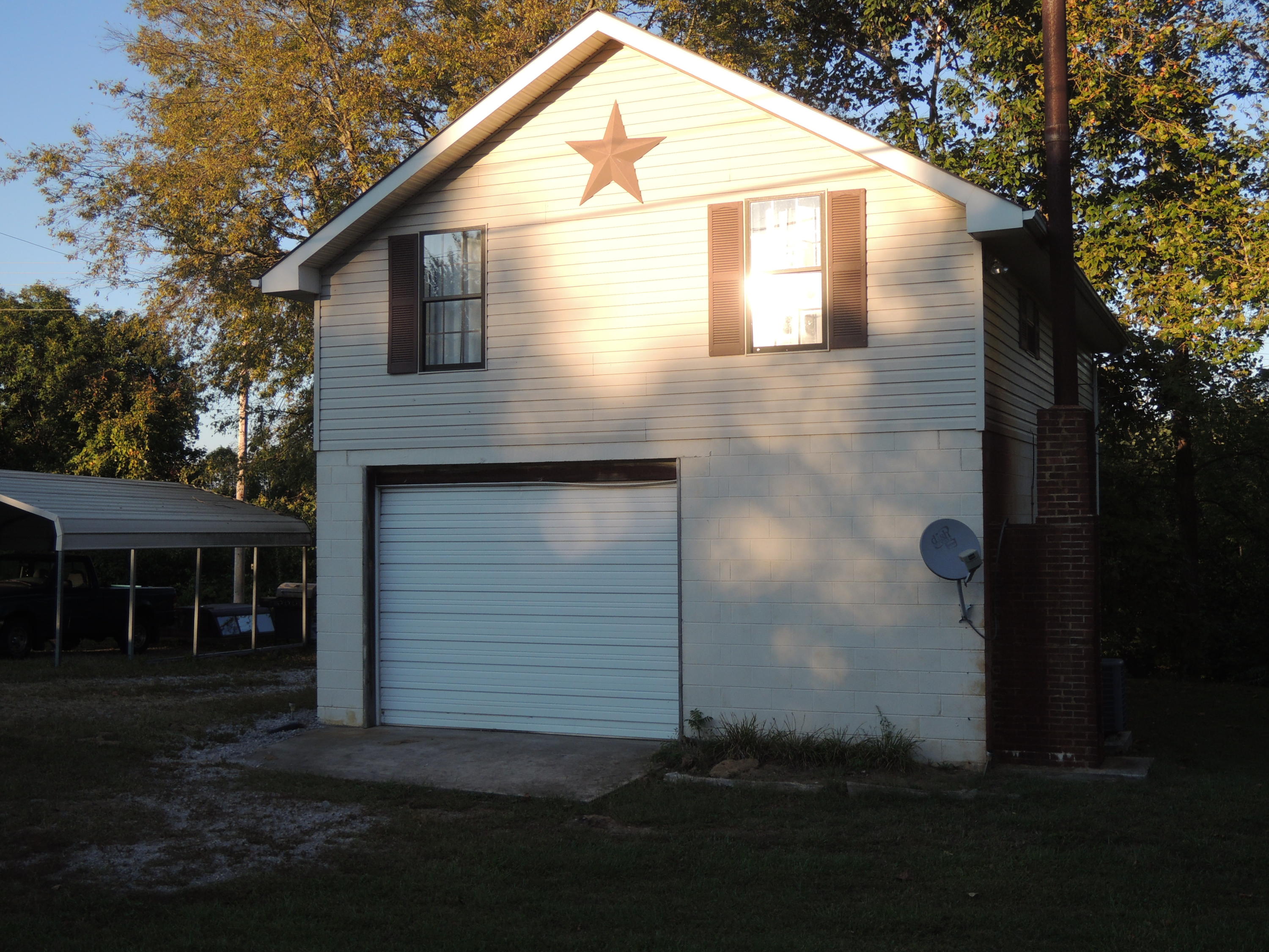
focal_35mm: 40
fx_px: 1466
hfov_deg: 46.8
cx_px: 634
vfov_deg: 36.0
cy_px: 476
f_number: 3.3
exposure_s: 1/500
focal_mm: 7.2
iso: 100
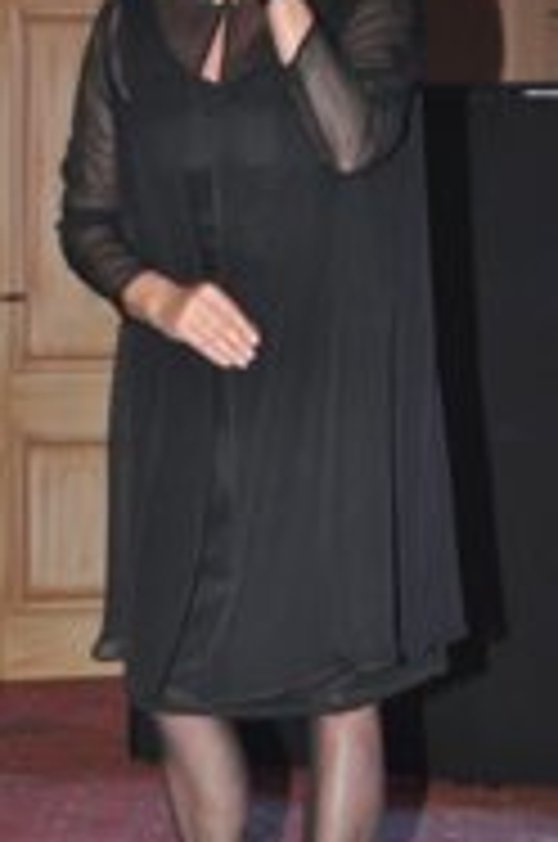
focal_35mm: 167
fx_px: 3897
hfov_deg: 8.2
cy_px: 477
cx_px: 162
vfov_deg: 12.3
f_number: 5
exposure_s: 1/60
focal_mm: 52
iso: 800
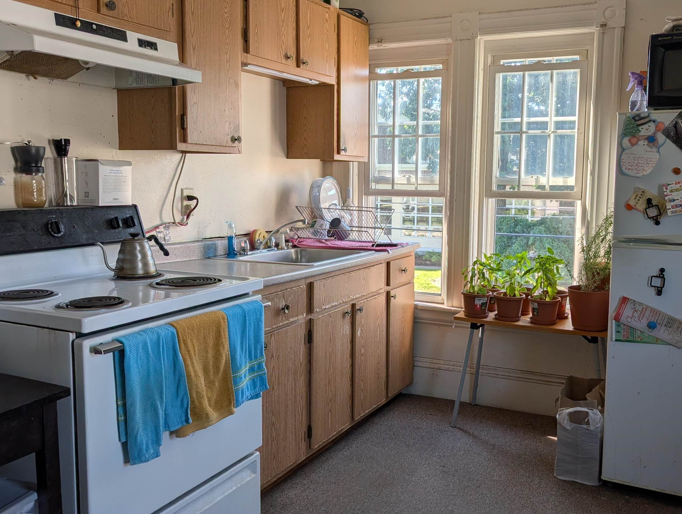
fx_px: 651
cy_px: 252
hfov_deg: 55.1
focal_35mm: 33
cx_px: 387
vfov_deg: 43.1
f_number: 1.68
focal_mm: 6.9
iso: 22
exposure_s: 1/434
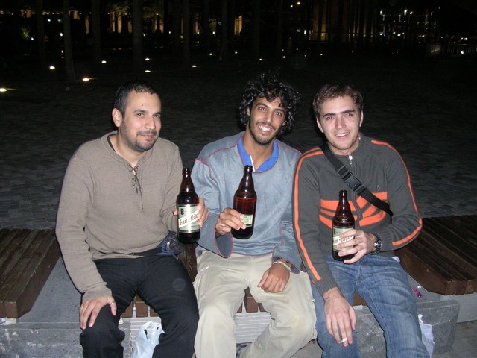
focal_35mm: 38
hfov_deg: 49.0
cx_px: 238
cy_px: 179
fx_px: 524
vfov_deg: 37.7
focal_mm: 5.8
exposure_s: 1/60.1
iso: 157
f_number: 2.8
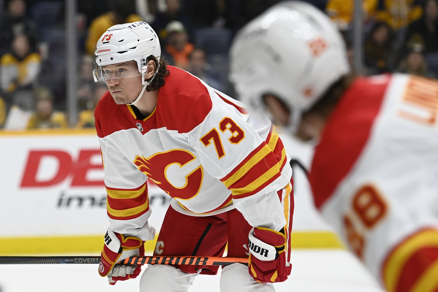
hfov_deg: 11.7
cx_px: 219
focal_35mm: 175
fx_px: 2129
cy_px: 146
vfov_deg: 7.8
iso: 5000
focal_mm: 175
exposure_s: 1/3200
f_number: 4
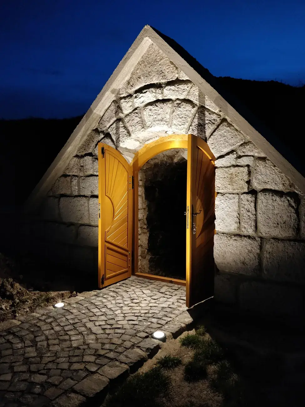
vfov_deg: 71.6
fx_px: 282
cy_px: 204
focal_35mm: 24
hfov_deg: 56.8
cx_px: 152
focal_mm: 4.1
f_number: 1.7
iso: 1600
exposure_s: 1/33
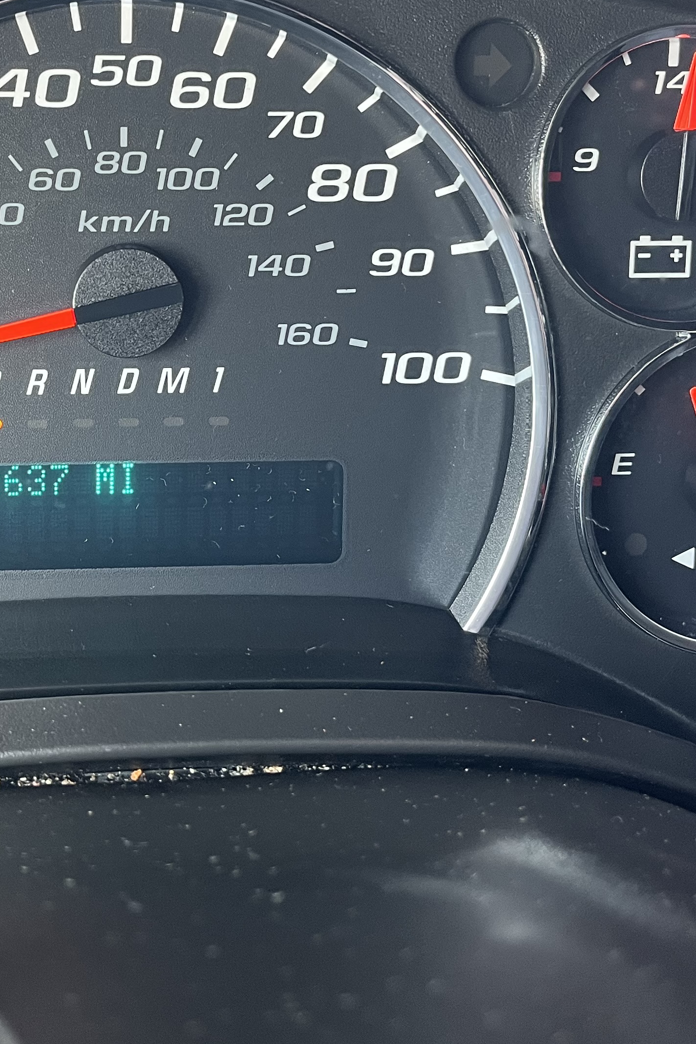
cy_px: 342
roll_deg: -2.7
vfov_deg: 38.4
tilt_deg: -27.3
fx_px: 1479
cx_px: 86
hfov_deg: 25.7
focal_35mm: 51
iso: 160
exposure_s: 1/60
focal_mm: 5.1
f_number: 1.6
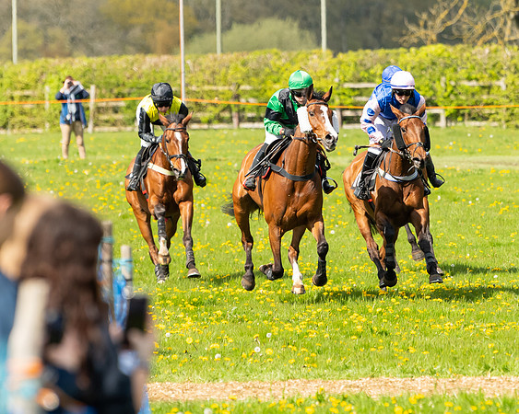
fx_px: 6926
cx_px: 413
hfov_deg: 4.3
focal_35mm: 451
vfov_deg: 3.4
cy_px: 194
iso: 200
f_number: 4
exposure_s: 1/2000
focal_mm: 200
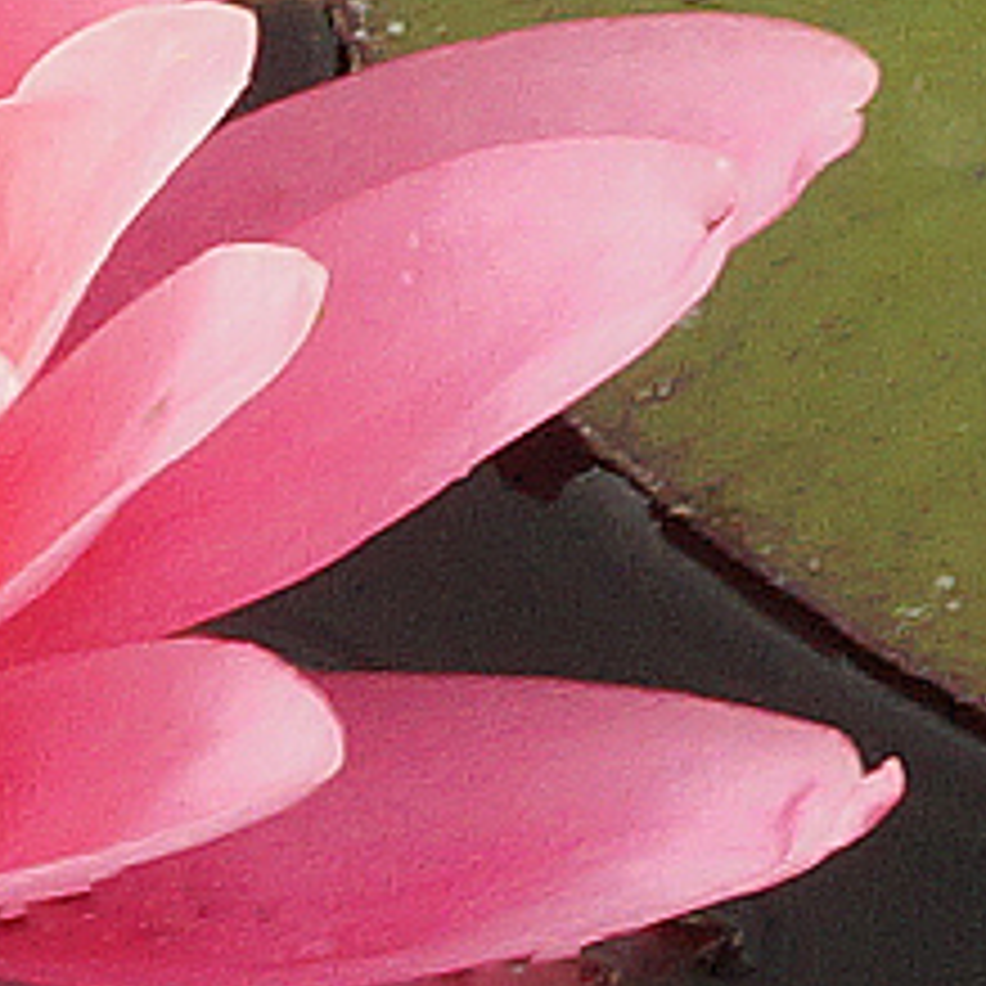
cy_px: 446
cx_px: -504
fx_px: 22558
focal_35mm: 700
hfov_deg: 2.5
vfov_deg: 2.5
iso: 320
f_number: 13
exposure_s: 1/160
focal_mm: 100
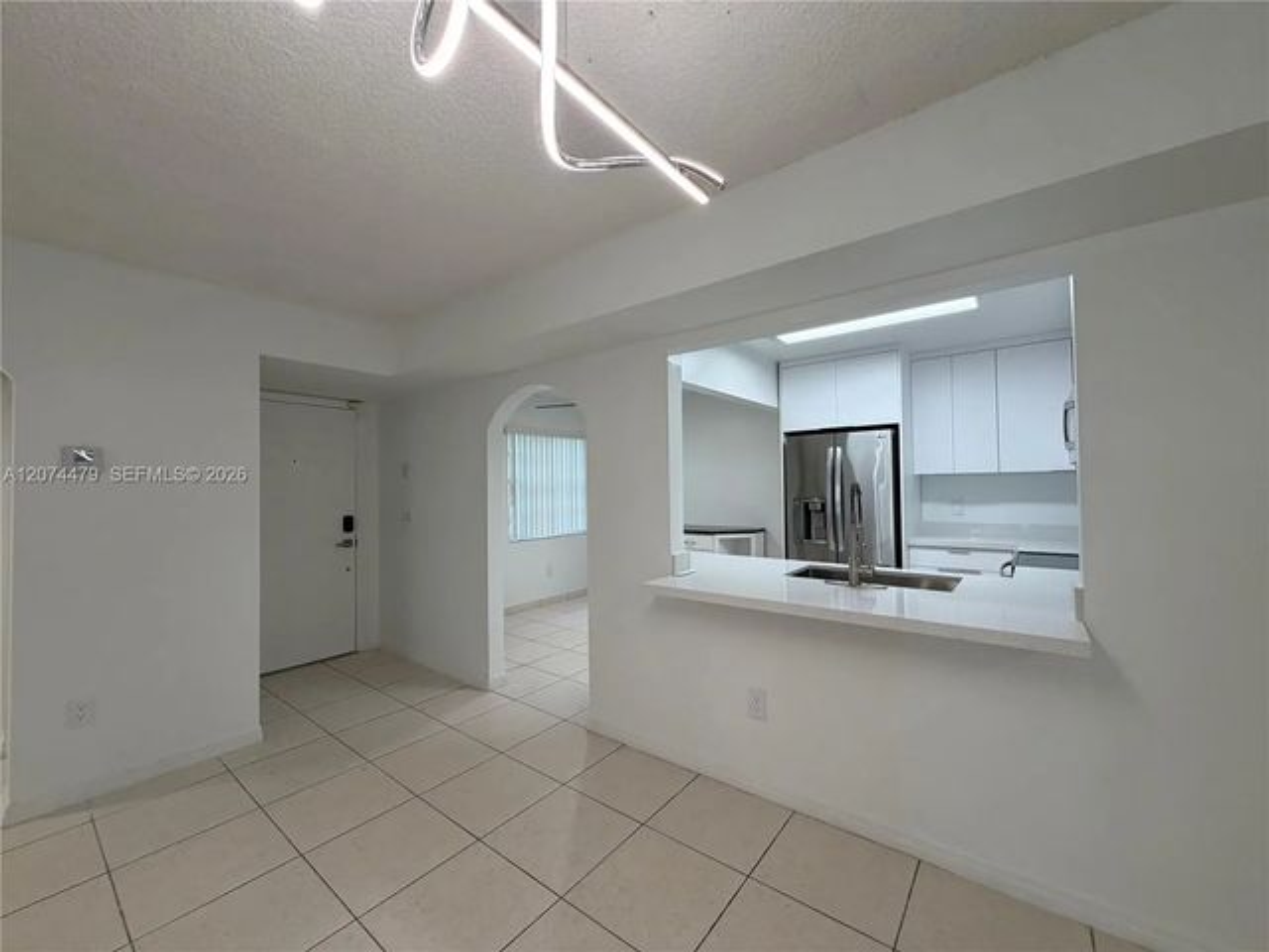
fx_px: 513
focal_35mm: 14
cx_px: 634
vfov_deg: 85.7
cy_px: 476
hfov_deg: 102.1
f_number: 2.2
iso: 125
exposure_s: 1/120
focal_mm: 2.22
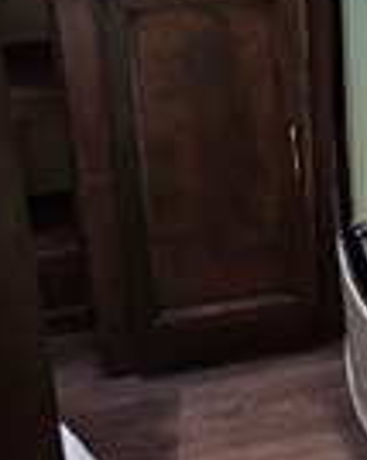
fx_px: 911
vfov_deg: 23.2
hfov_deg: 20.5
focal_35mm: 67
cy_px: -216
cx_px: 497
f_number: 1.8
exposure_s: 1/180
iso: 40
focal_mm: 5.4
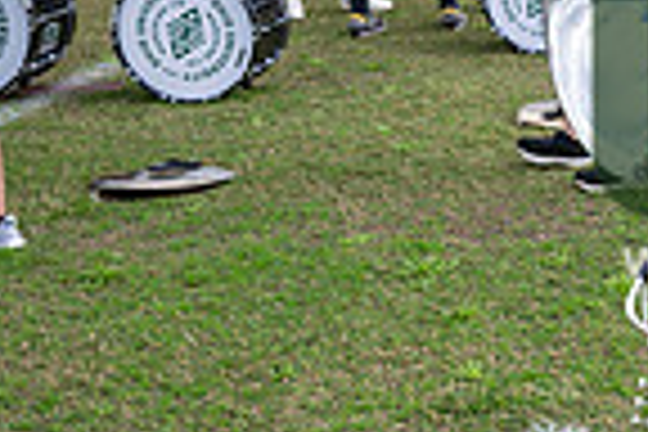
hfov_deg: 18.9
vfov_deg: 14.0
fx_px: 1746
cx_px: 932
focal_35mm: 97
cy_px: 101
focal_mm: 24
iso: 100
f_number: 2.8
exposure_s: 1/1250
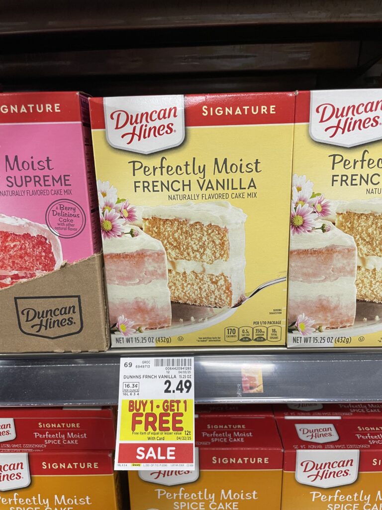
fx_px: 383
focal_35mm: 26
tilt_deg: -14.2
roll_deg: +1.7
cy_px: 255
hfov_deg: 53.1
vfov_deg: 67.3
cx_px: 191
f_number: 1.6
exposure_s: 1/60
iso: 80
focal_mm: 4.2
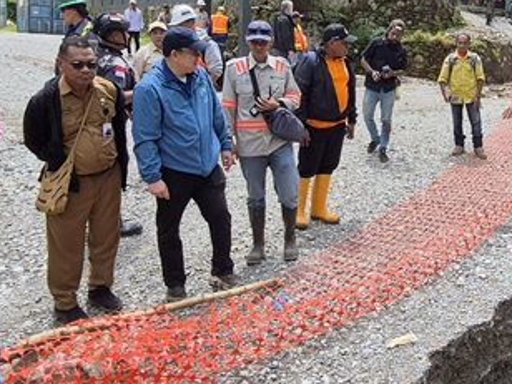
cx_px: 399
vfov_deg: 37.2
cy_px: 121
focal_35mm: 38
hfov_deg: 46.7
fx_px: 562
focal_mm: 1.74
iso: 50
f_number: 2.2
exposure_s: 1/1268
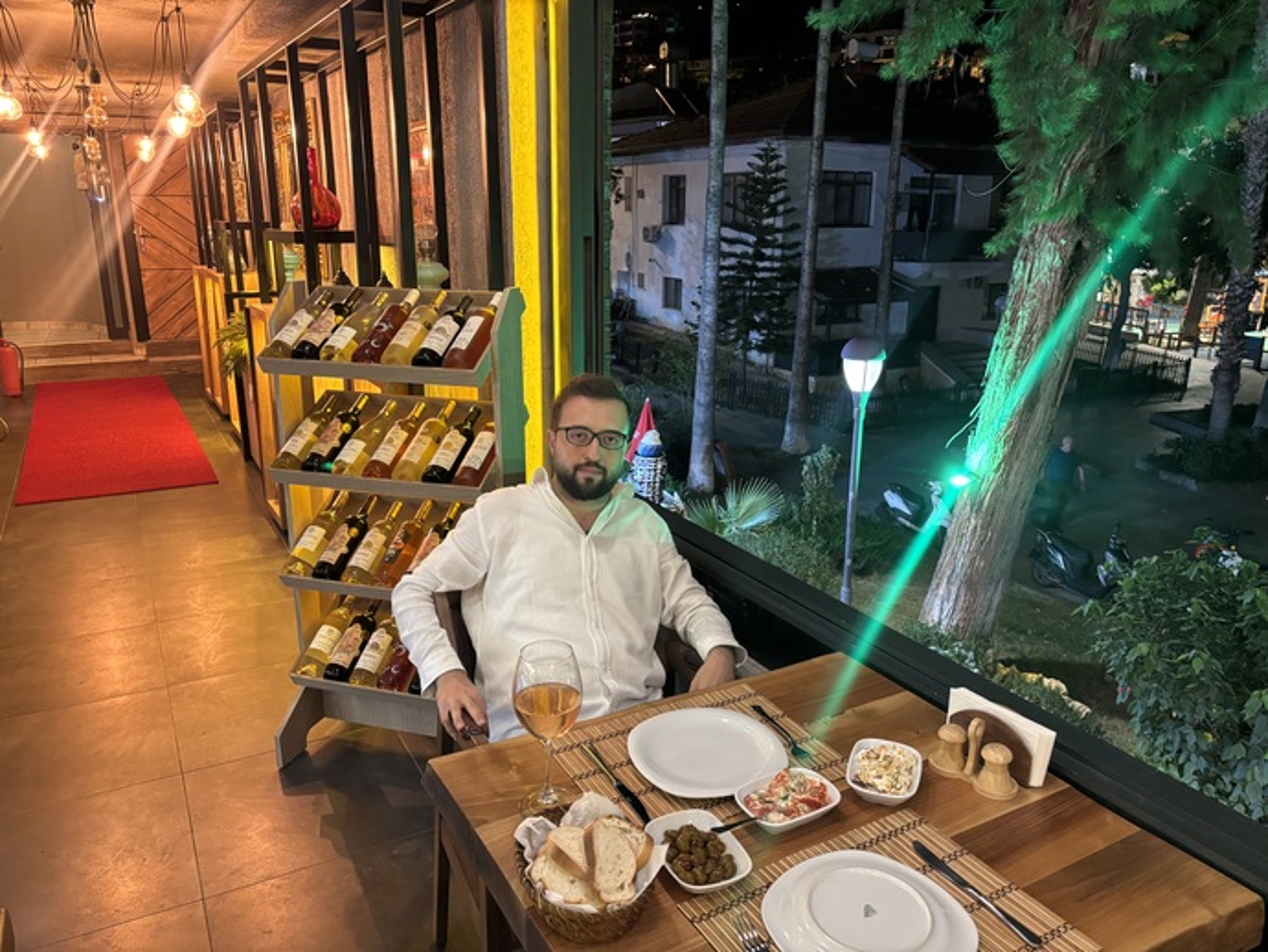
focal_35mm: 26
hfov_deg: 67.3
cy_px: 476
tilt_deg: -15.1
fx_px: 953
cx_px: 634
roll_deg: -0.1
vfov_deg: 53.1
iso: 400
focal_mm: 5.96
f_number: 1.6
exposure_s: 1/33
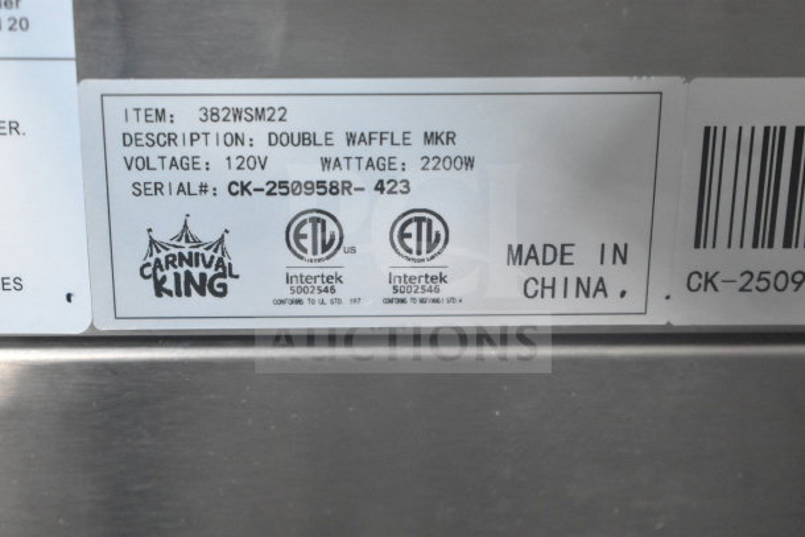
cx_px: 402
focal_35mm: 82
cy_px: 268
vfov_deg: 16.6
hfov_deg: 24.6
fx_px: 1845
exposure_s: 1/160
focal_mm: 55
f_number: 6.3
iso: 6400
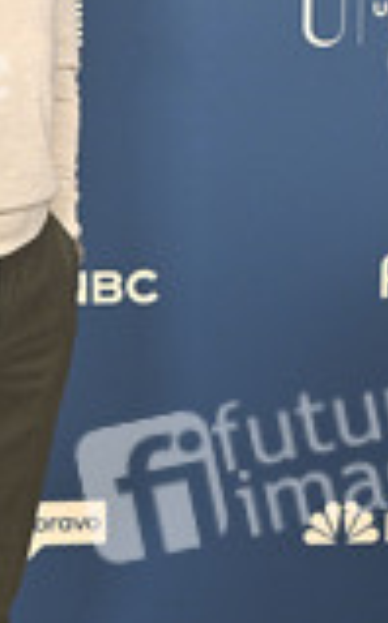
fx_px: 1917
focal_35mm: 113
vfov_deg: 18.5
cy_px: 274
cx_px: -78
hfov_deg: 11.3
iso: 2000
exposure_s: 1/320
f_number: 5
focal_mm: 44
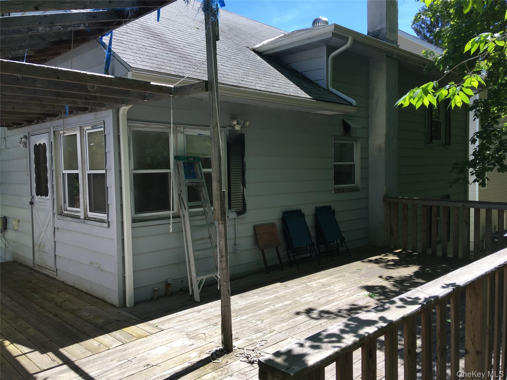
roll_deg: +2.0
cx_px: 254
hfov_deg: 61.7
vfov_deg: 48.2
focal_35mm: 29
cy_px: 190
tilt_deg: -3.7
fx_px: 425
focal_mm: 4.15
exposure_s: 1/561
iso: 25
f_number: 2.2
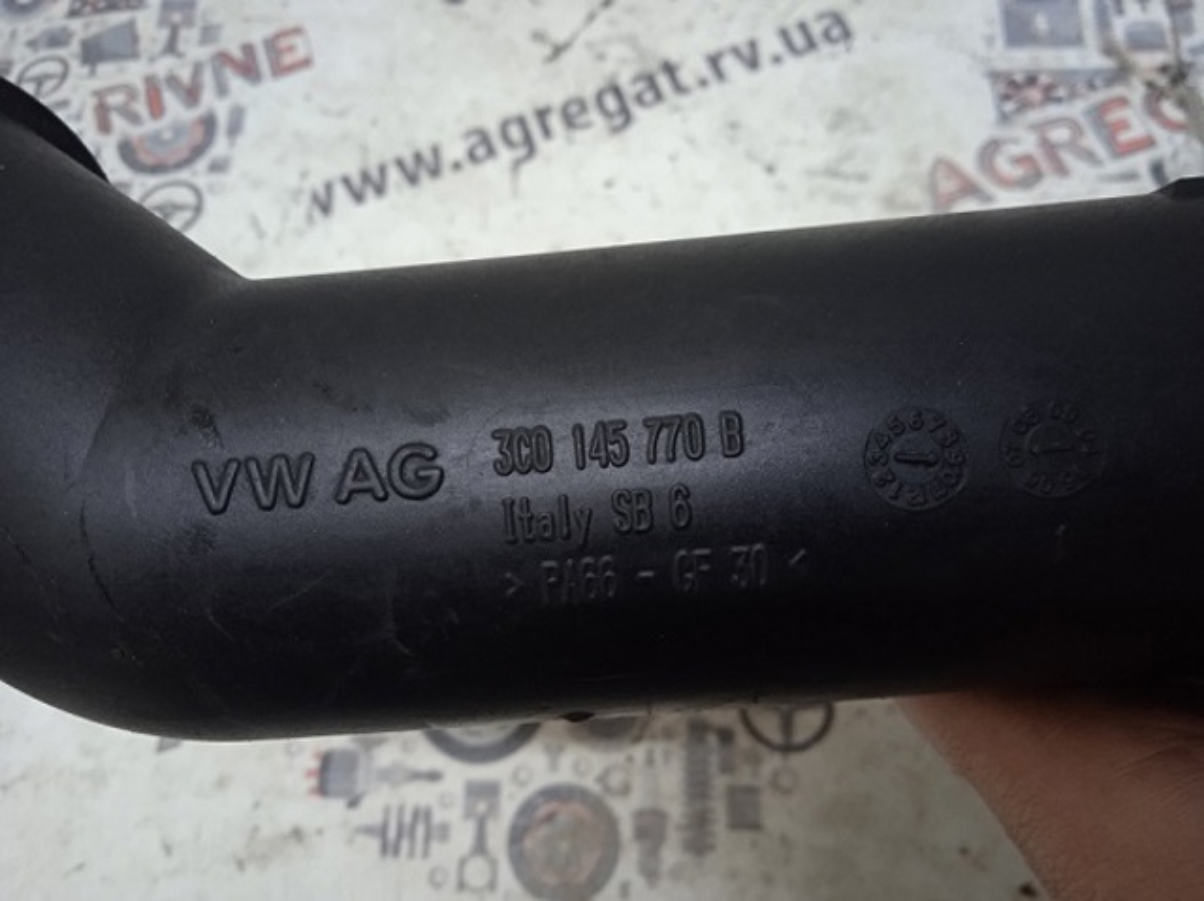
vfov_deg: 49.7
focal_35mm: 28
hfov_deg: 63.5
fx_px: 973
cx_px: 602
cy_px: 450
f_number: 2.2
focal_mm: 3.43
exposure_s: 1/25
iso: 673
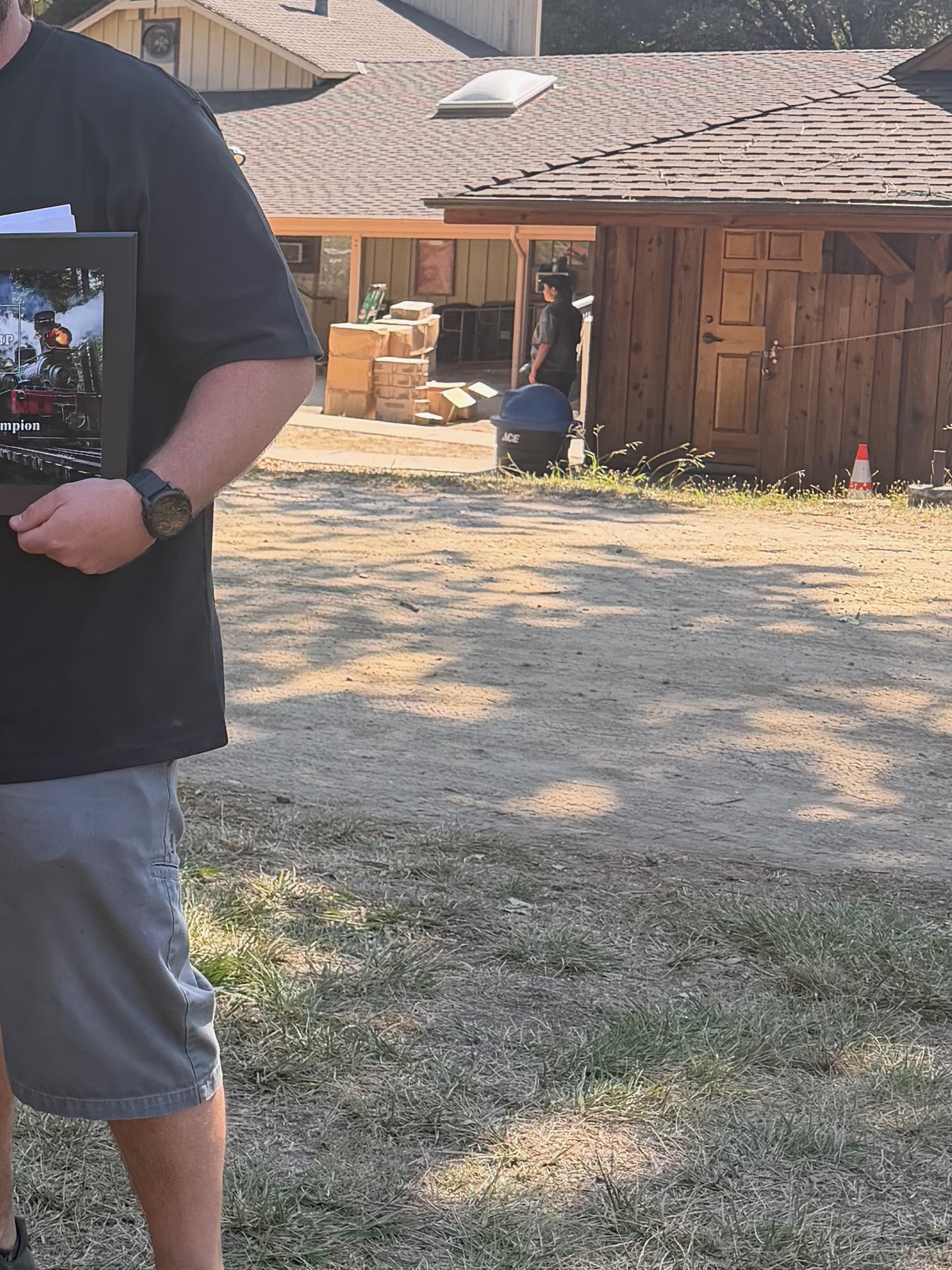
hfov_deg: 19.7
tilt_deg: -10.4
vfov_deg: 28.5
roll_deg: +0.4
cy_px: 522
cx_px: -320
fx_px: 2493
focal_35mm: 68
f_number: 1.78
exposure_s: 1/967
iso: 100
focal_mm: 6.76
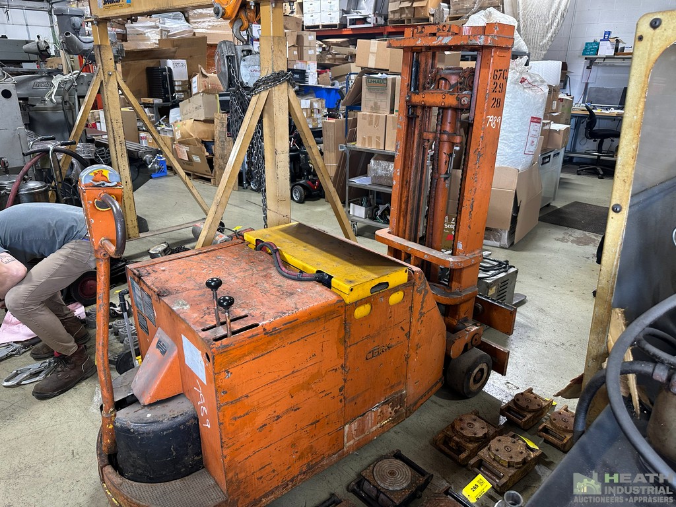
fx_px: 469
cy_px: 254
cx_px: 338
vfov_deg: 56.8
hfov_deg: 71.6
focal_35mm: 24
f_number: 1.78
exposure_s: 1/60
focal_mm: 6.86
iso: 160
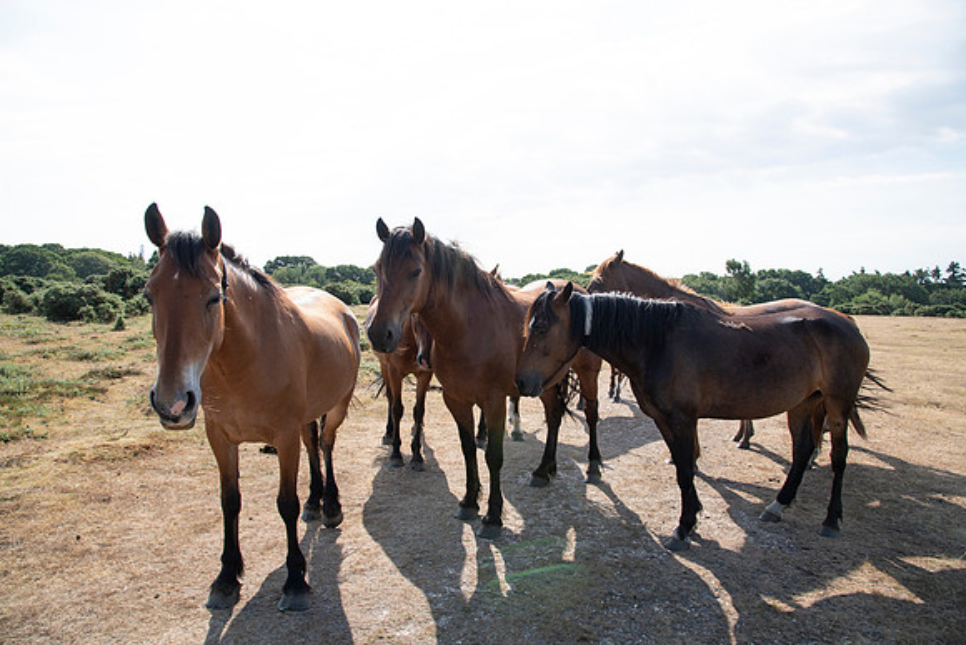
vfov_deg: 53.2
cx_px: 483
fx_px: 644
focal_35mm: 24
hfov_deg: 73.7
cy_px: 322
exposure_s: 1/160
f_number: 8
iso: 100
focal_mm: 24
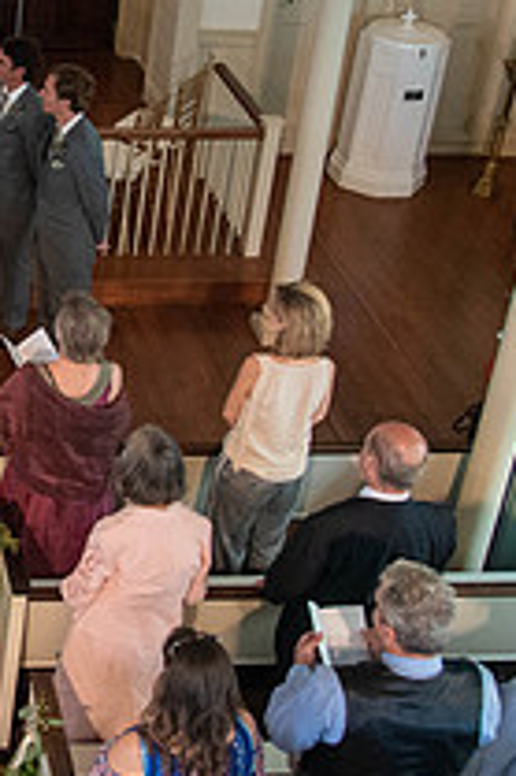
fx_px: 1464
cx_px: -301
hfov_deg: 17.5
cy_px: 192
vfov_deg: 29.2
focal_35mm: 68
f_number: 4
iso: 4000
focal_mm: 24
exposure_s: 1/250
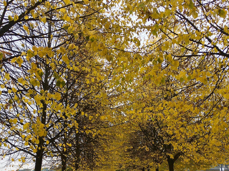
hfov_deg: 47.9
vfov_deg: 36.1
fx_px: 258
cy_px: 126
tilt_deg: +13.3
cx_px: 115
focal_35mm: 39
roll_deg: +0.2
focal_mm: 4.15
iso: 25
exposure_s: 1/172
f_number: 2.2
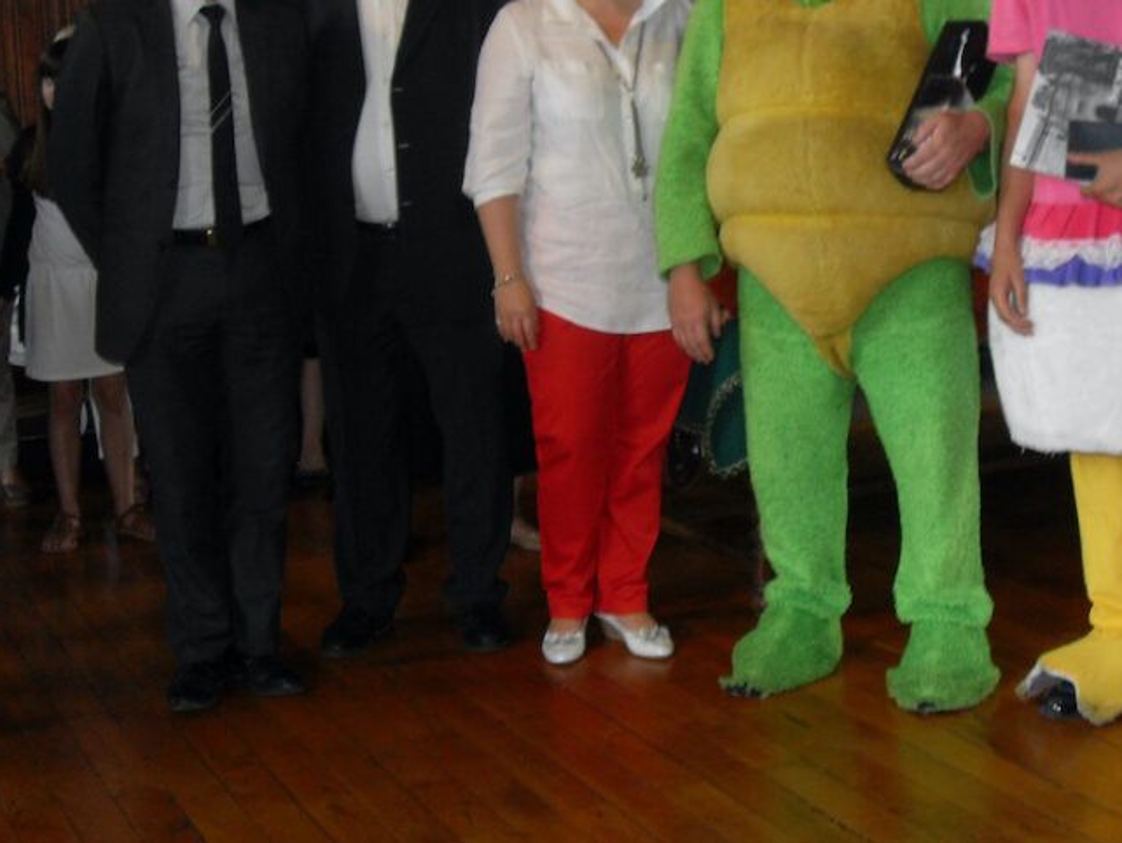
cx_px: 800
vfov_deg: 24.6
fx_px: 1913
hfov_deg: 32.2
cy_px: 238
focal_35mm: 59
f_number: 2.8
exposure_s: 1/45
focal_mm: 6.3
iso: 120
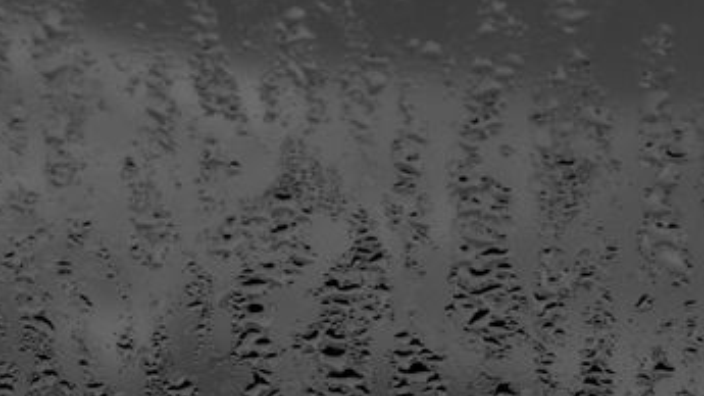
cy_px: 174
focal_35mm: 169
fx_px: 3155
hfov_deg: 12.7
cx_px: 475
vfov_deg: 7.2
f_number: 8
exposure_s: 1/400
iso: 100
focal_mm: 73
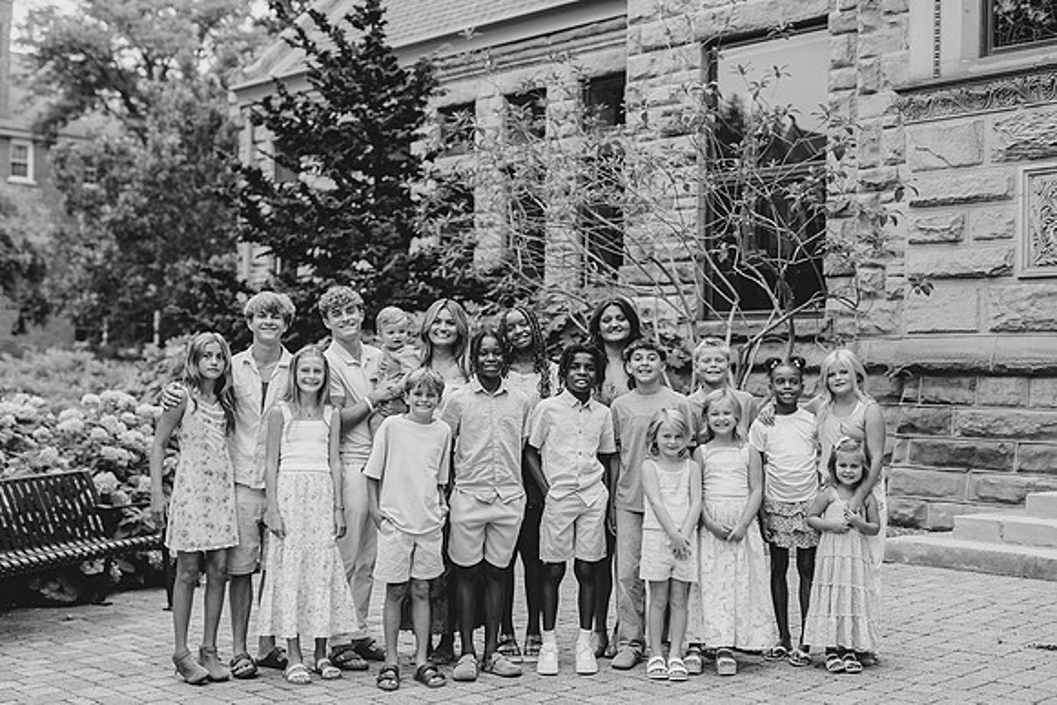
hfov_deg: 39.6
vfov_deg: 27.0
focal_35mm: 50
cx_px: 528
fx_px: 1468
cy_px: 352
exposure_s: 1/400
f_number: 2.8
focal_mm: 50
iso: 1000
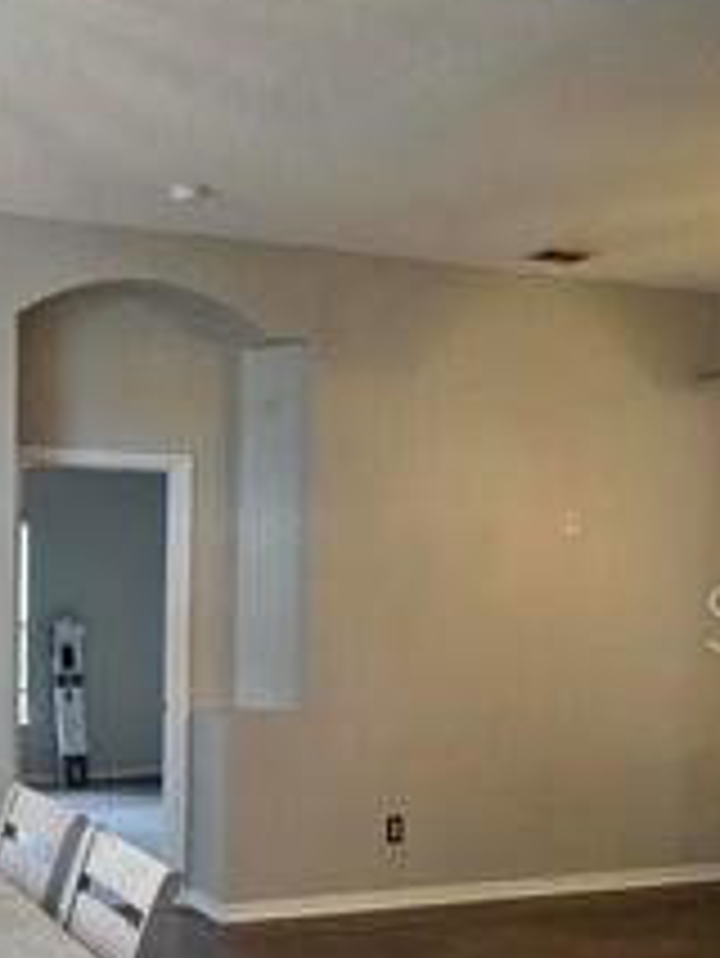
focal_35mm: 39
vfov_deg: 47.3
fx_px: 1080
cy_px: 616
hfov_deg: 34.4
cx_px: 50
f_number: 2.2
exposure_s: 1/60
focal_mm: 2.2
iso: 125
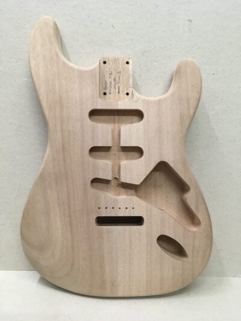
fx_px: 269
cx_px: 120
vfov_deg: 61.6
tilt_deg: -14.7
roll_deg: -0.8
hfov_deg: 48.2
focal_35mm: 29
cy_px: 160
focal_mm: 4.15
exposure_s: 1/33
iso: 100
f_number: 2.2
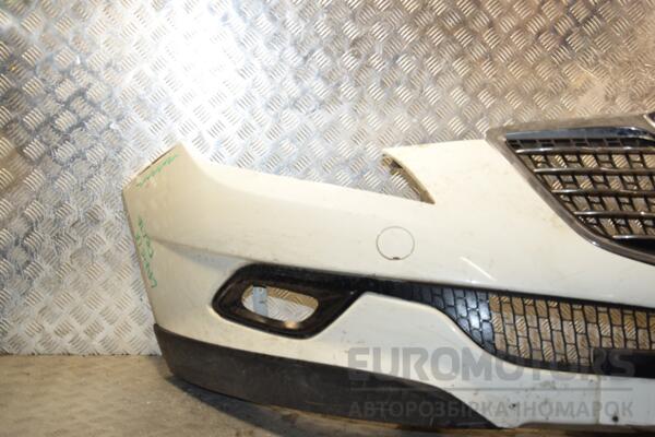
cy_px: 218
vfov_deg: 25.8
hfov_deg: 37.9
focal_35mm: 52
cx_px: 328
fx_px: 955
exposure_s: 1/200
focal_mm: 35
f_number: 5.6
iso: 800
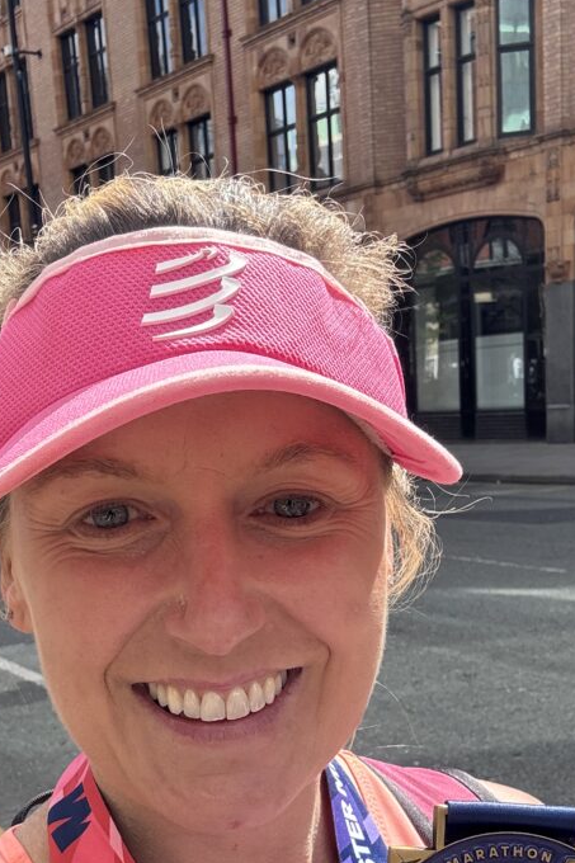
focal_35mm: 47
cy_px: 622
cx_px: 245
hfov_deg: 28.6
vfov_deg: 41.0
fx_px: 1127
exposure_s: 1/400
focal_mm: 2.69
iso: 25
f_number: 1.9
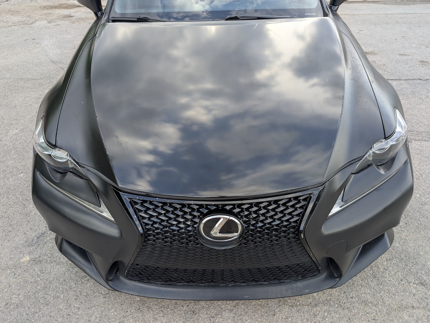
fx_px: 299
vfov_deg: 56.9
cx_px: 215
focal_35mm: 24
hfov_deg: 71.5
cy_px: 162
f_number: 1.68
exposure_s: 1/132
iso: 18
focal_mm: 6.9
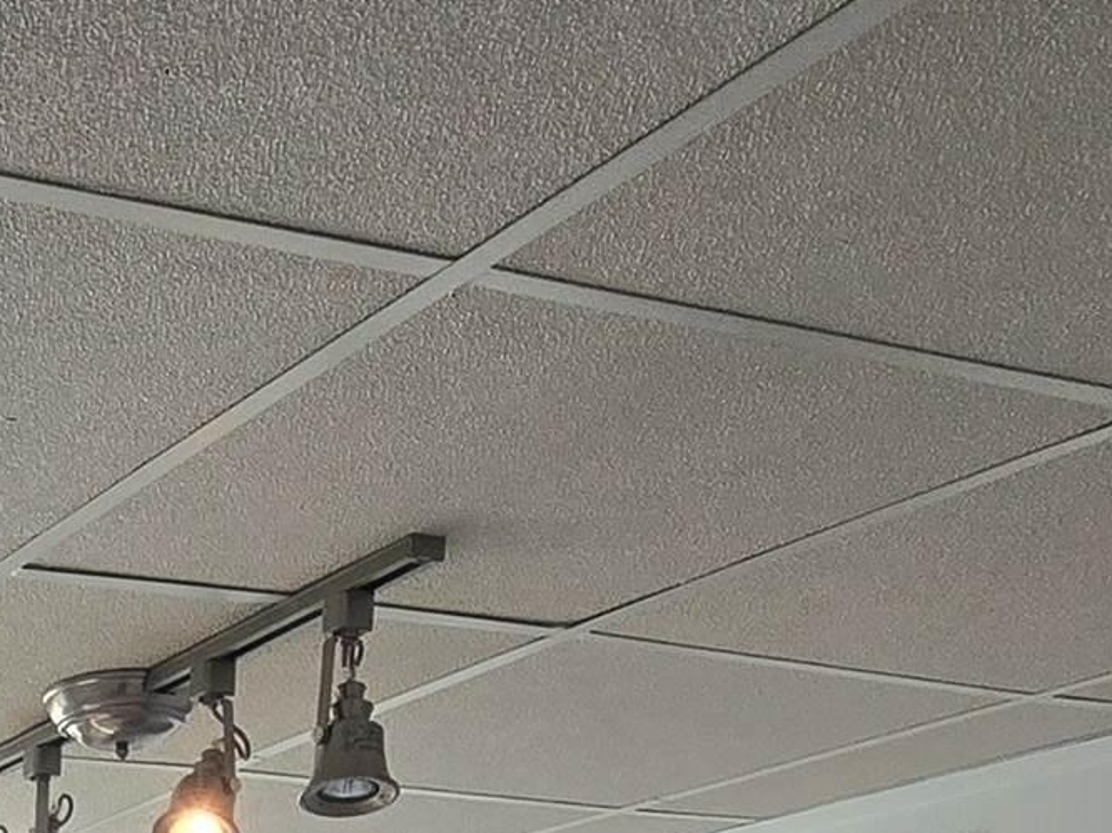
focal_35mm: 60
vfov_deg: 17.3
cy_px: 1684
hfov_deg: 28.5
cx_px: -180
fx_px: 1927
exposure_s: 1/120
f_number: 2.2
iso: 64
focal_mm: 2.2
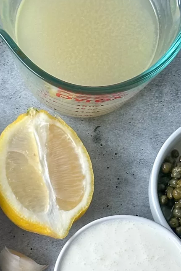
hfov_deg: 8.6
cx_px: -17
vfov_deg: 12.6
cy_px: 341
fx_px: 1192
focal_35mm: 158
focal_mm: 6.86
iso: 64
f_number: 1.8
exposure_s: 1/160
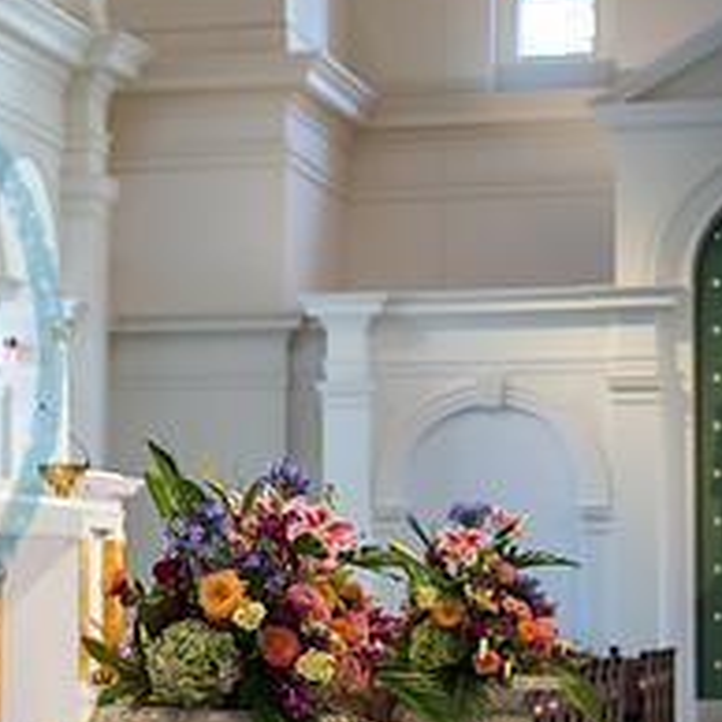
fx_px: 3492
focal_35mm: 148
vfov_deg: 11.8
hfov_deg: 11.3
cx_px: -352
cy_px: 486
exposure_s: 1/200
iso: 1000
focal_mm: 58
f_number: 2.8
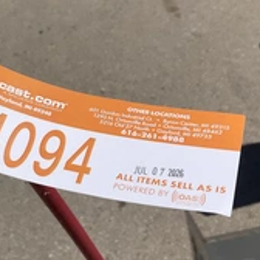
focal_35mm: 61
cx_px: 73
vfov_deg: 28.2
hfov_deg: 27.9
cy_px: 133
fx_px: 518
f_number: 1.8
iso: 25
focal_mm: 3
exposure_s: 1/5814
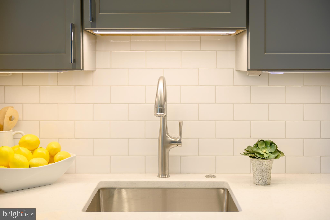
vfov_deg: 26.9
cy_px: 110
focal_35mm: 50
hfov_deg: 39.6
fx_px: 458
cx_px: 165
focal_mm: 50
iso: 160
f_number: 2.8
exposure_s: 1/125
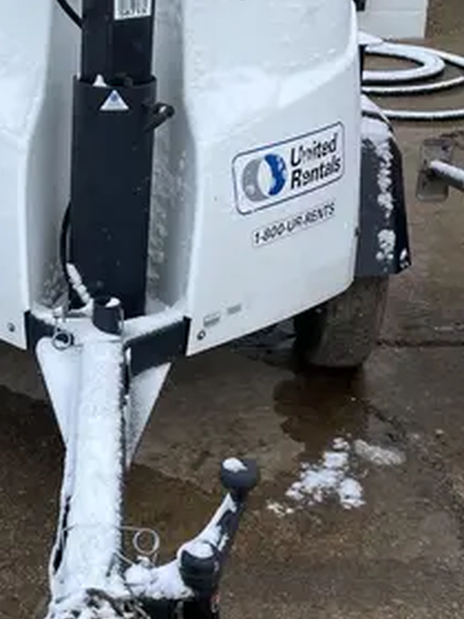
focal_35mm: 68
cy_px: 333
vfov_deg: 28.6
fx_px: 1215
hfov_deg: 21.1
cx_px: 33
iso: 50
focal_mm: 4.2
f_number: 1.6
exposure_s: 1/739
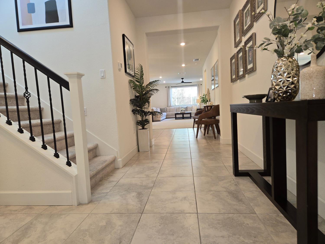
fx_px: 216
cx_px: 162
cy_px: 122
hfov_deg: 73.9
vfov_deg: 58.9
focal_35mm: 23
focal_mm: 5.4
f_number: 1.8
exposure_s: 1/60
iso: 100
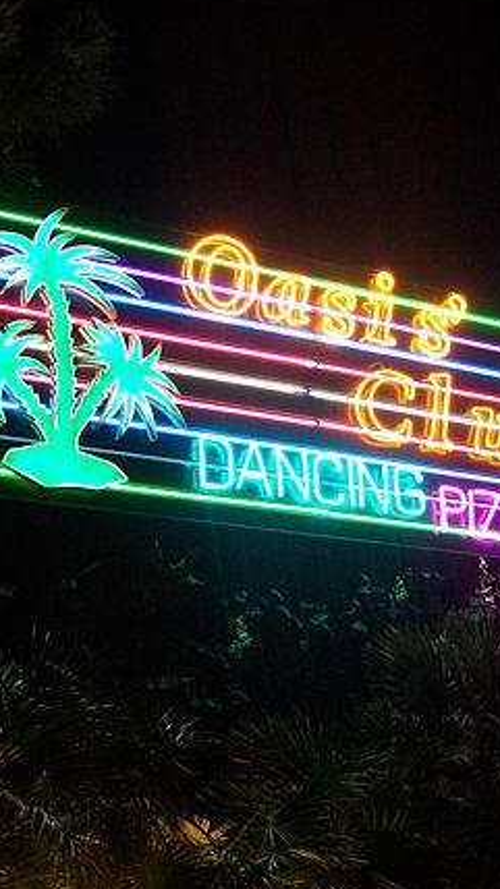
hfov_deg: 19.7
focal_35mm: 61
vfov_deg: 34.4
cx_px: 320
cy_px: 435
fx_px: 1439
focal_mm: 6.7
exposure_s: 1/20
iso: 200
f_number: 2.8
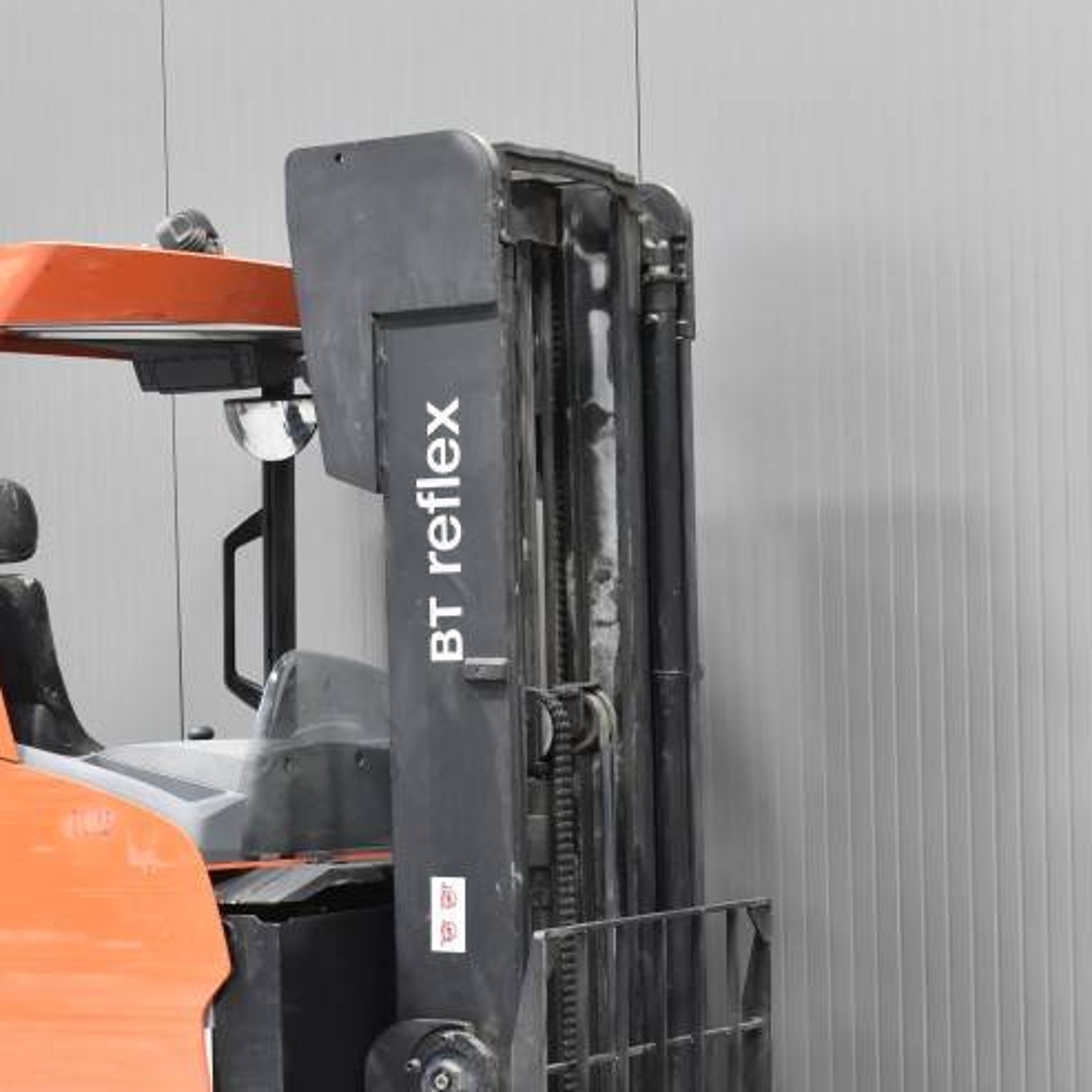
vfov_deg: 18.5
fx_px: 3319
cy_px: 862
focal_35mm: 93
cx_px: 585
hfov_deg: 18.7
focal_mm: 30
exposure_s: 1/25
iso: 1600
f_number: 5.6
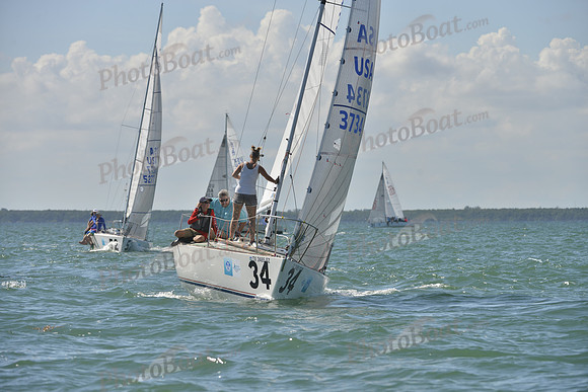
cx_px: 294
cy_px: 196
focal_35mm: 200
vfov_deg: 6.9
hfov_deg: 10.3
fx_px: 3267
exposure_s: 1/1000
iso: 200
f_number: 7.1
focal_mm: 200
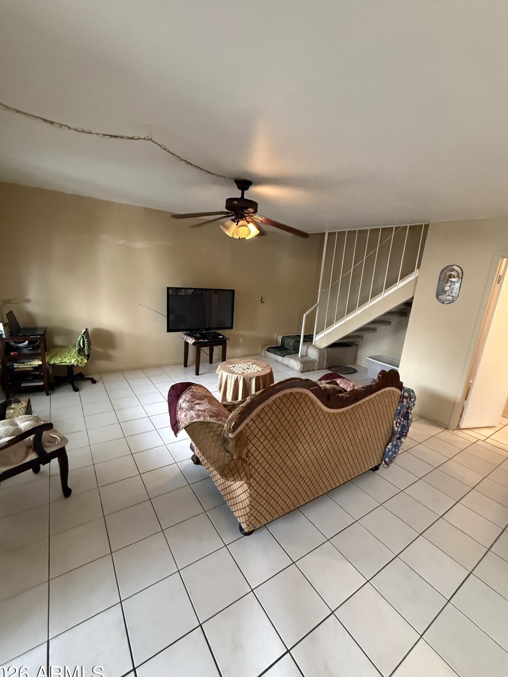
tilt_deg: -13.2
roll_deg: -4.6
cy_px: 344
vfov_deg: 98.2
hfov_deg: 81.7
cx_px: 255
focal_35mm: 15
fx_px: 294
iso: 1250
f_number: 2.2
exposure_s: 1/60
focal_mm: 2.22
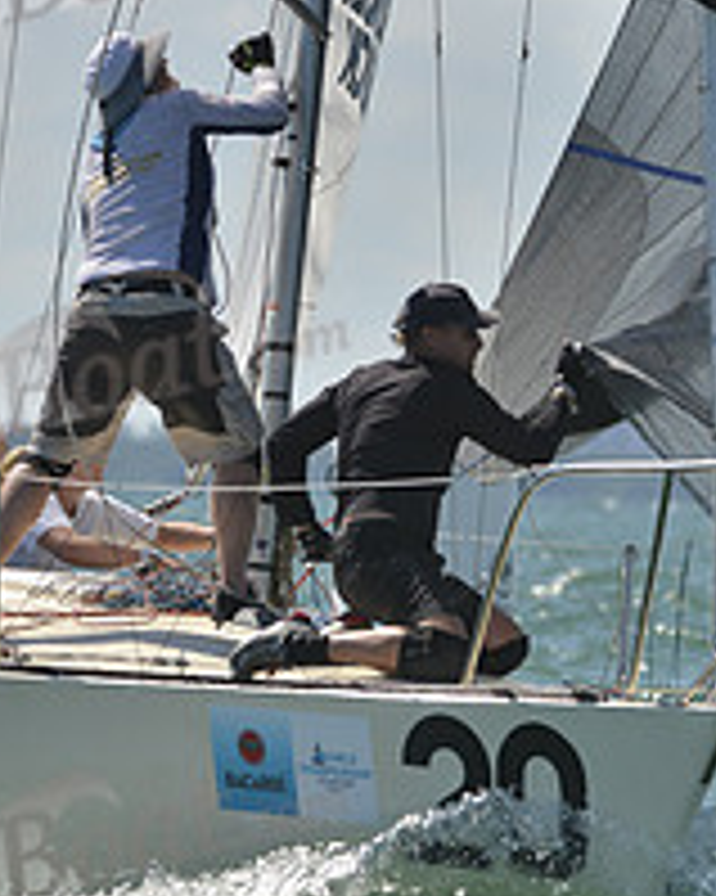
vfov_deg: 2.8
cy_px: 570
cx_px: 585
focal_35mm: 683
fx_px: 18106
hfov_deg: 2.3
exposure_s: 1/1600
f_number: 5.6
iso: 200
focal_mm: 250
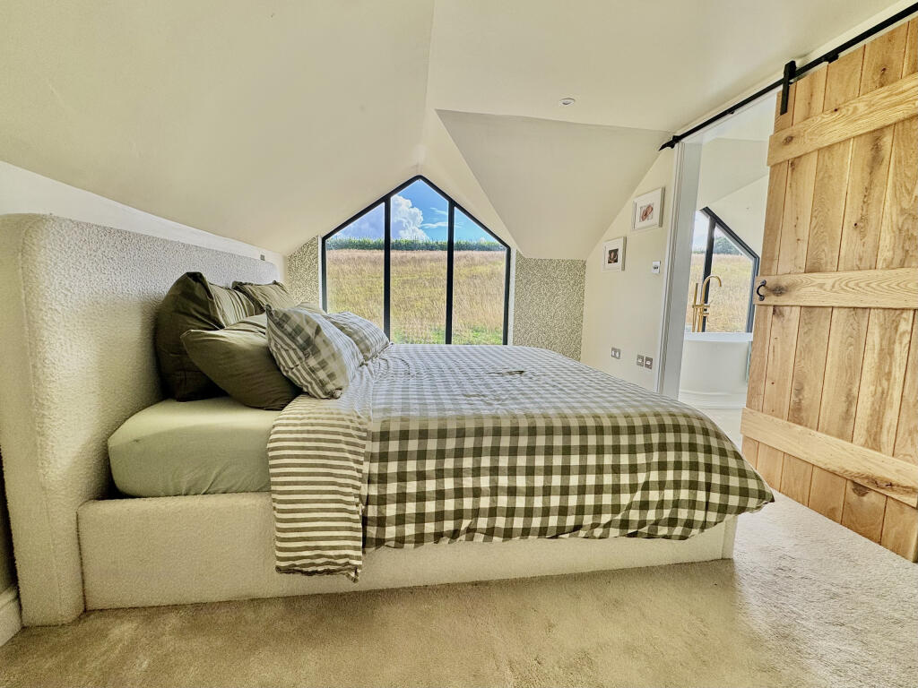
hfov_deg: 102.1
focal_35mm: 14
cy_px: 344
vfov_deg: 85.7
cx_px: 459
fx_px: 371
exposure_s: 1/224
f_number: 2.2
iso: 40
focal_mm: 2.22
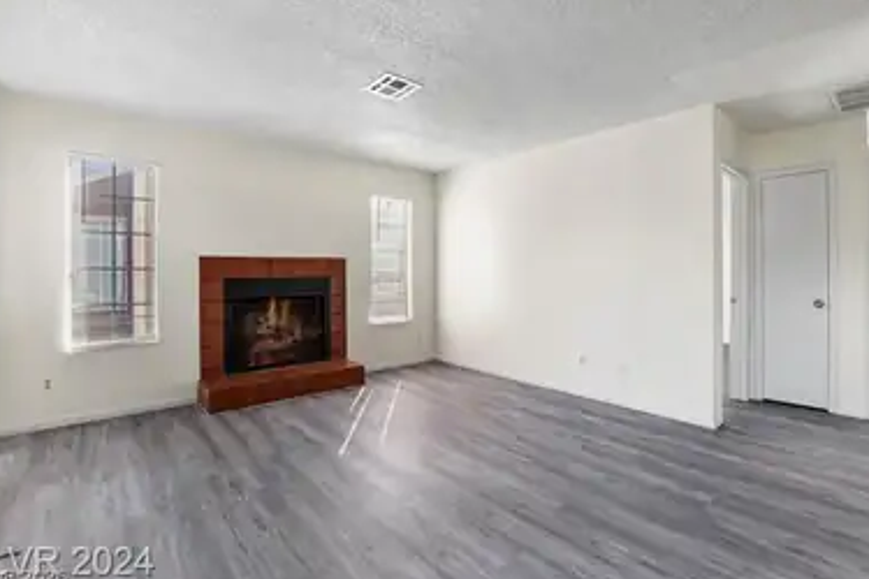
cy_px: 280
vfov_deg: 73.7
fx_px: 386
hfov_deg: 96.7
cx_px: 443
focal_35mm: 16
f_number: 8
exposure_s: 1/6
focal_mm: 10
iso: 400
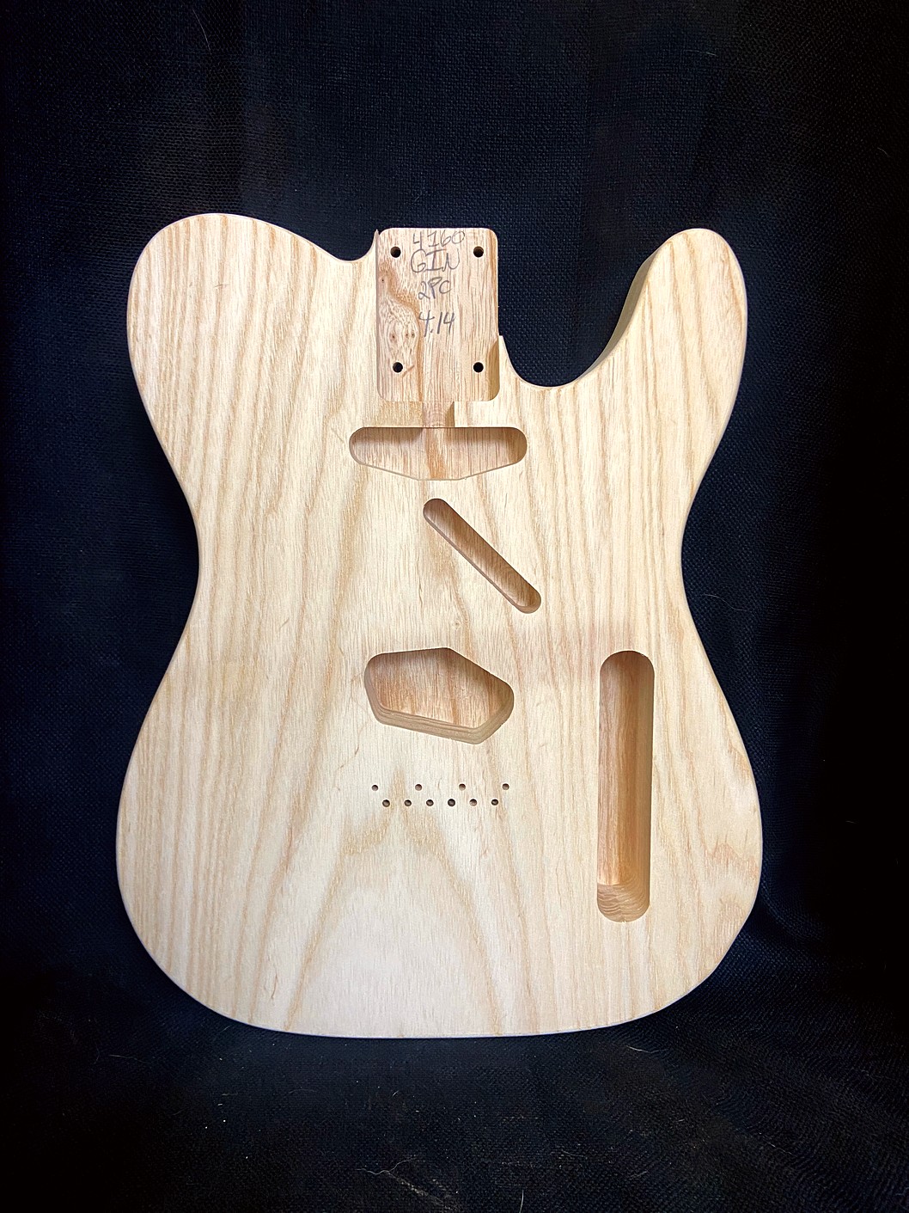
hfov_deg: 53.1
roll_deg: +0.7
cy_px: 606
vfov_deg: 67.3
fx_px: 910
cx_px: 454
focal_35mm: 26
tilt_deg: -11.8
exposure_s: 1/60
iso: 125
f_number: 1.8
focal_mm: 4.25
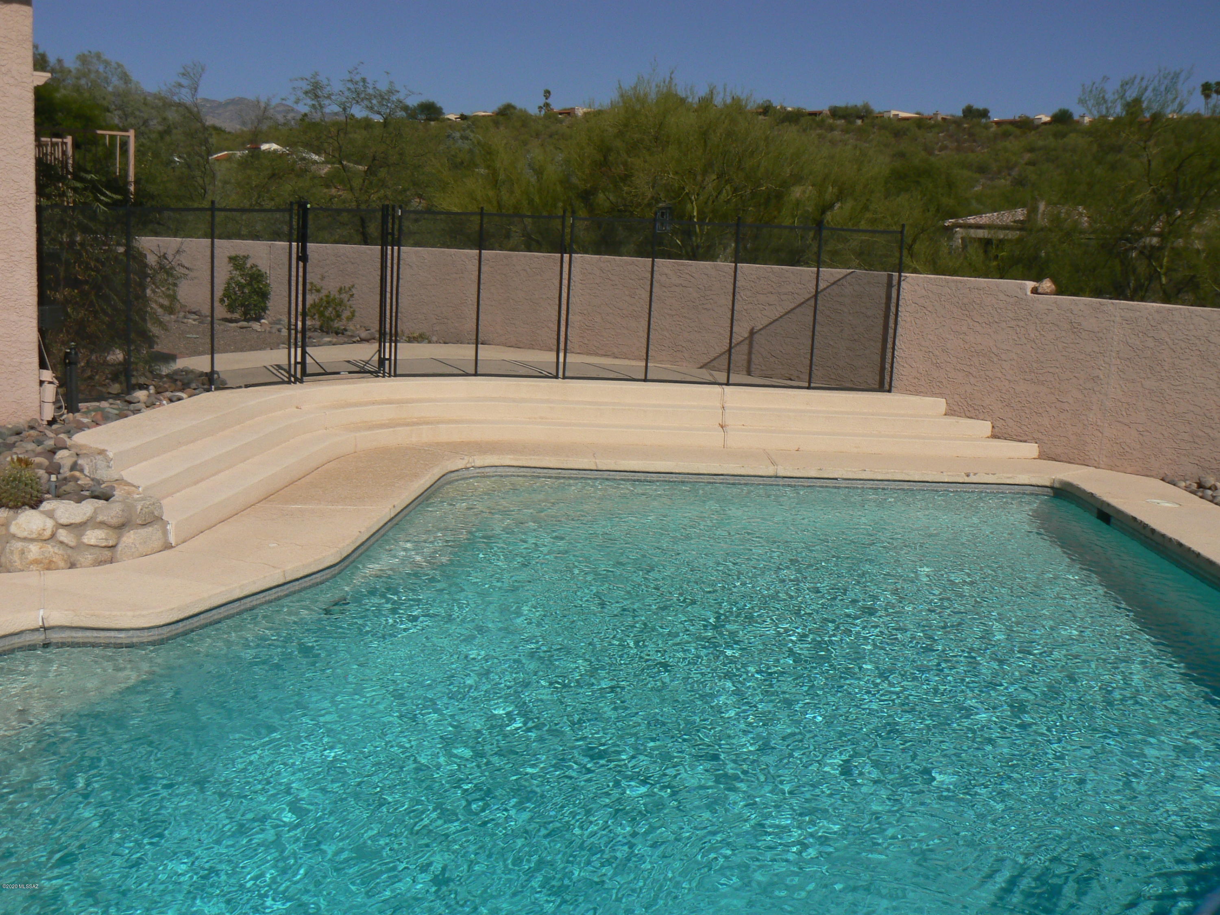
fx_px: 1269
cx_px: 610
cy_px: 458
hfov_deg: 51.4
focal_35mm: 36
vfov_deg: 39.7
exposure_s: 1/800
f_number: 8
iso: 80
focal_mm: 6
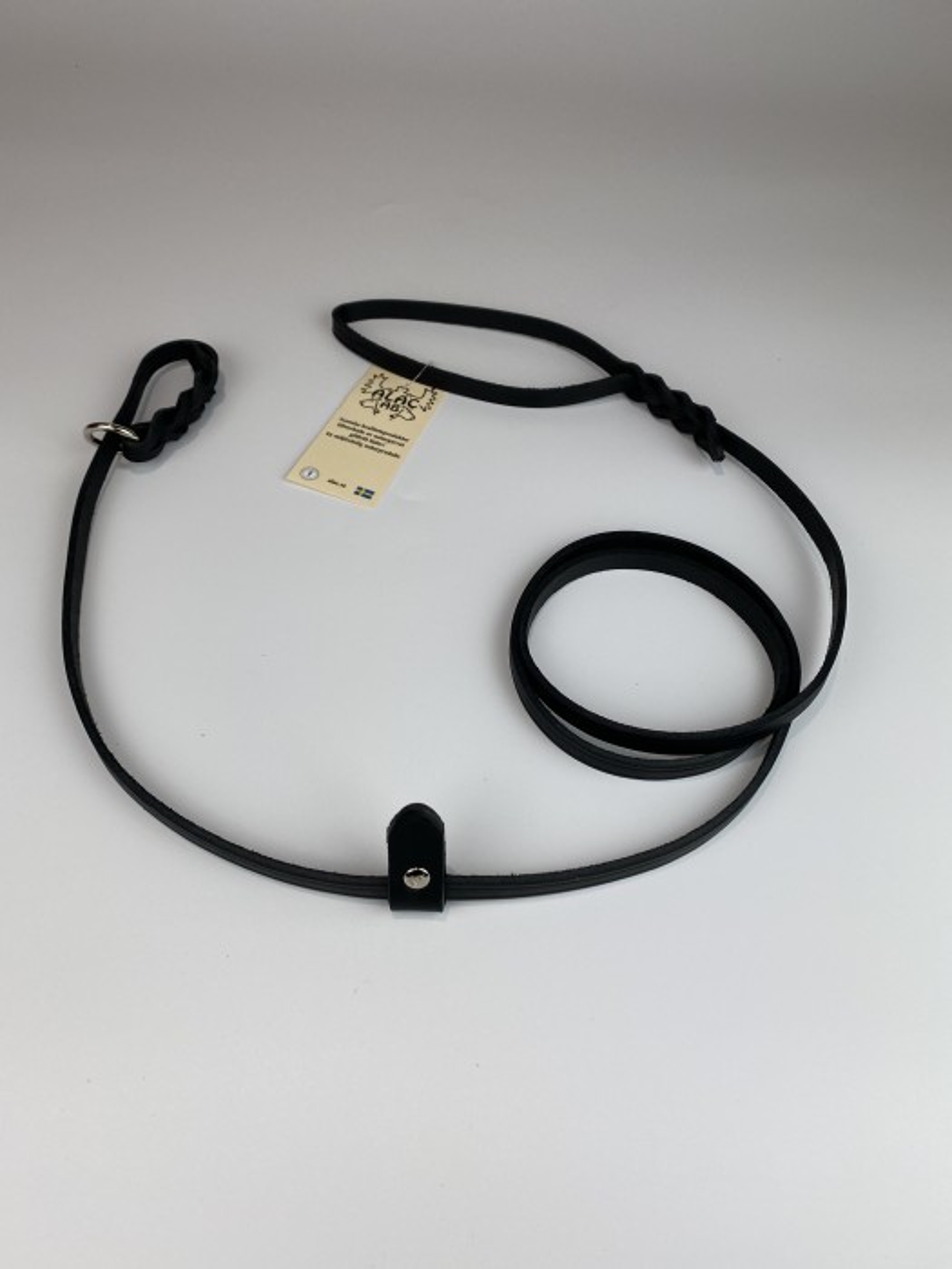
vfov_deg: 67.3
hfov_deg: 53.1
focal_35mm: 26
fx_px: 953
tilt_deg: -50.3
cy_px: 634
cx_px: 476
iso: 32
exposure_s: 1/360
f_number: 1.8
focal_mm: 4.25
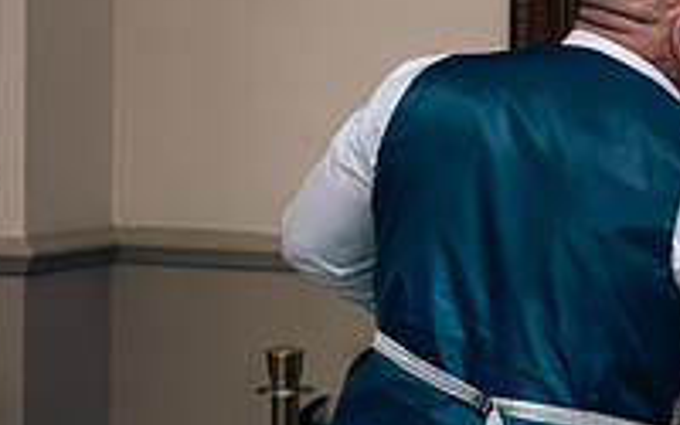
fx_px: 3836
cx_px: 932
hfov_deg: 9.9
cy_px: 250
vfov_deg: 6.3
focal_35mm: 207
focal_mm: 70
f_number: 3.5
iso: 1000
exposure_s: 1/160
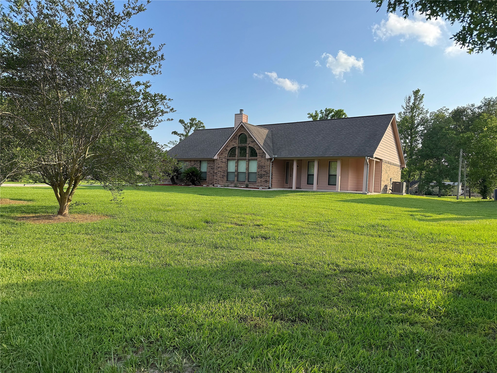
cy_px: 186
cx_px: 248
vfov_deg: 56.8
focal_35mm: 24
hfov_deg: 71.6
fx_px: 345
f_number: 1.78
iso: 80
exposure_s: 1/2710
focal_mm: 6.76
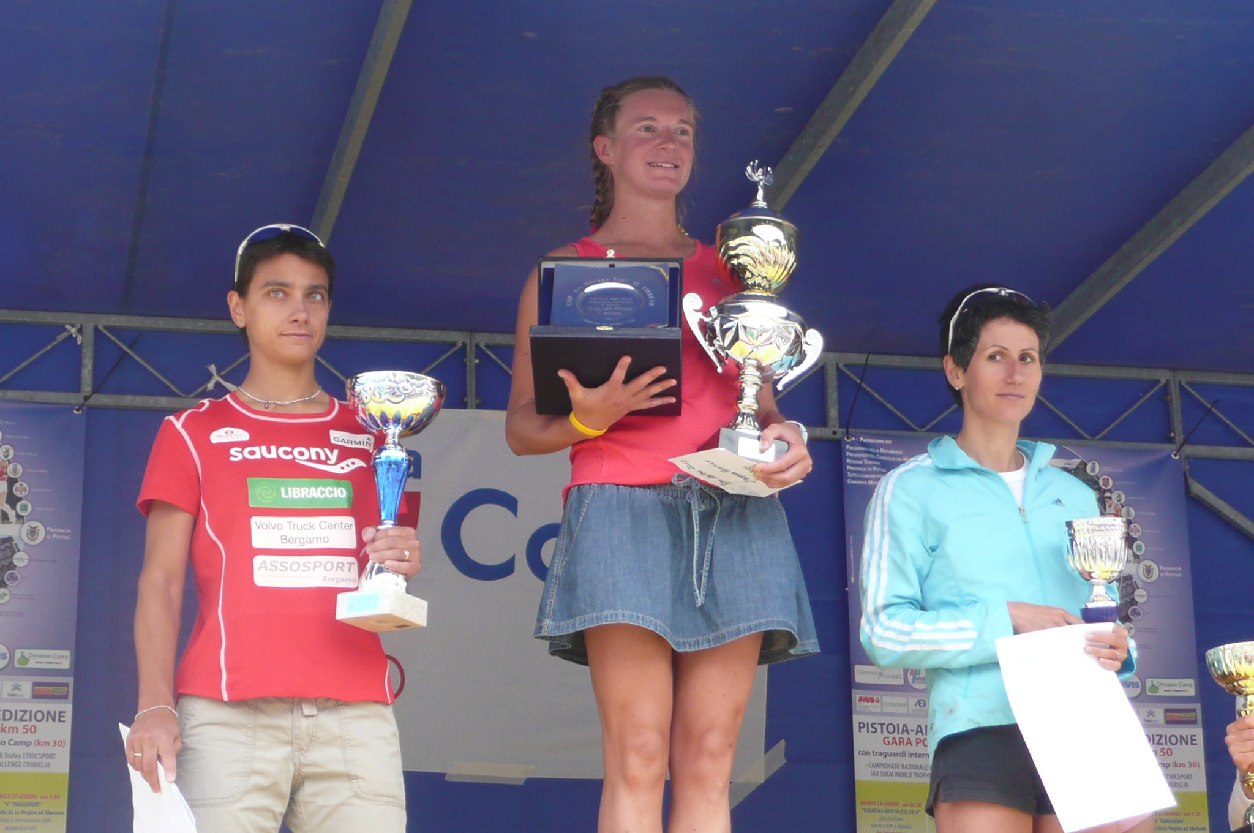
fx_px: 2992
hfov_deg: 23.7
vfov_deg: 15.8
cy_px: 416
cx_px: 627
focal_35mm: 86
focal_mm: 9.5
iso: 100
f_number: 4.4
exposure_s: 1/80
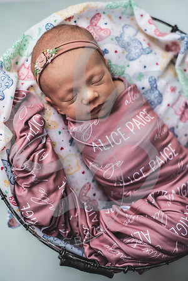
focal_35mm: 50
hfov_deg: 27.0
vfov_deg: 39.6
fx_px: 392
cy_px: 140
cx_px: 94
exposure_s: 1/125
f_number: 2.8
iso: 100
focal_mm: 50
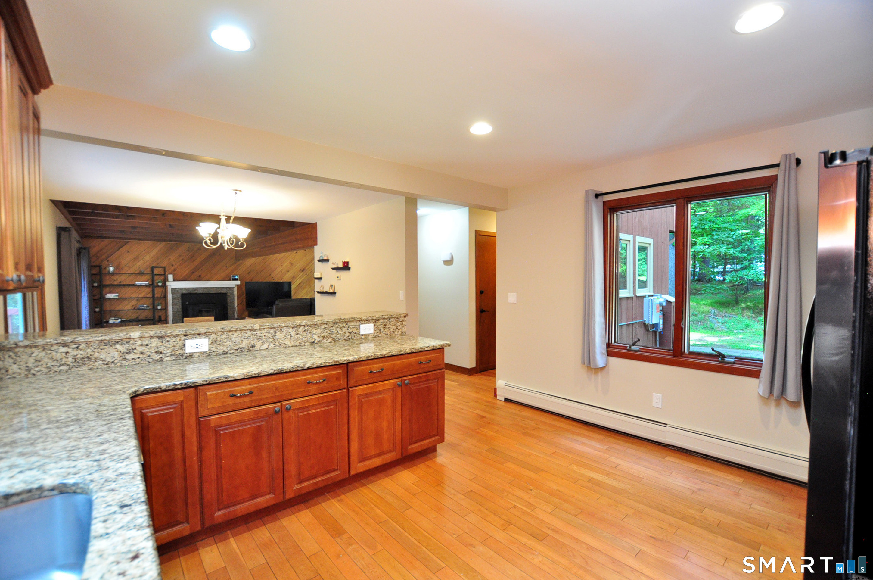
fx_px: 363
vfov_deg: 77.2
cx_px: 436
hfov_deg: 100.5
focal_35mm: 15
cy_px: 290
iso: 1250
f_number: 4
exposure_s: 1/50
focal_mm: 10
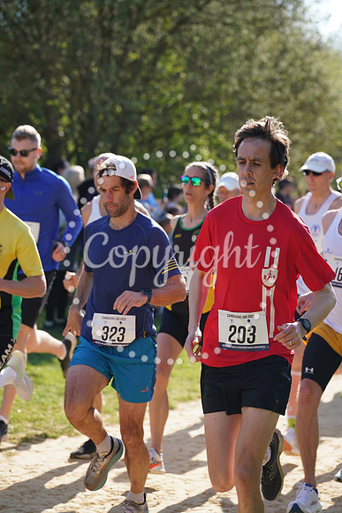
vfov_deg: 19.5
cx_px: 171
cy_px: 256
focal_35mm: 105
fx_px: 1495
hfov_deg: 13.0
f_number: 4
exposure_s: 1/1600
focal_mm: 105
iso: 400
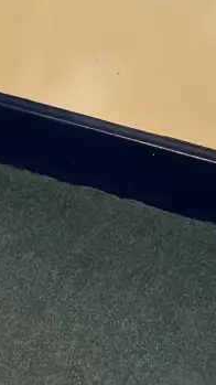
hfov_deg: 7.8
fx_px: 1590
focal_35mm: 156
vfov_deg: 11.2
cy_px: -586
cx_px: 154
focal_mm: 5.96
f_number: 1.6
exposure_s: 1/60
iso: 200
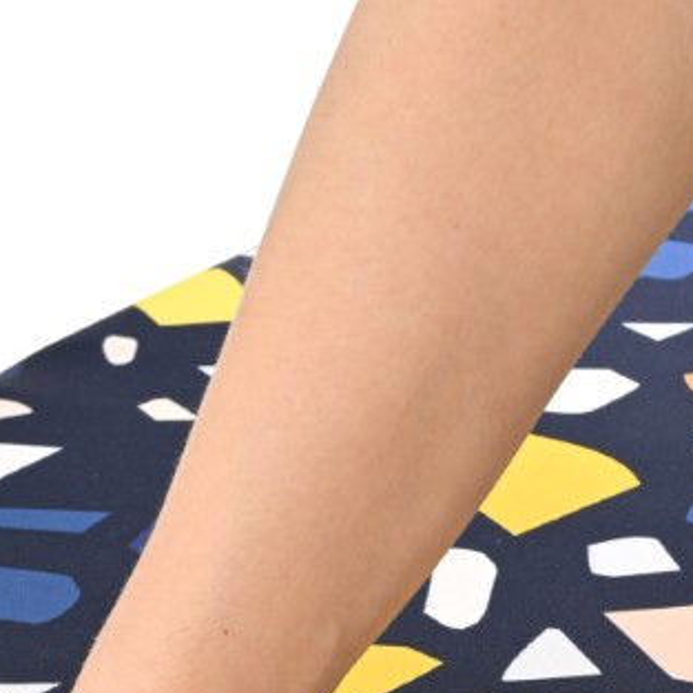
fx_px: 7067
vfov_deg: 5.6
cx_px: 323
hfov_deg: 5.6
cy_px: 1100
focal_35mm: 312
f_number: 13
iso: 100
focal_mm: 71
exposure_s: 1/160
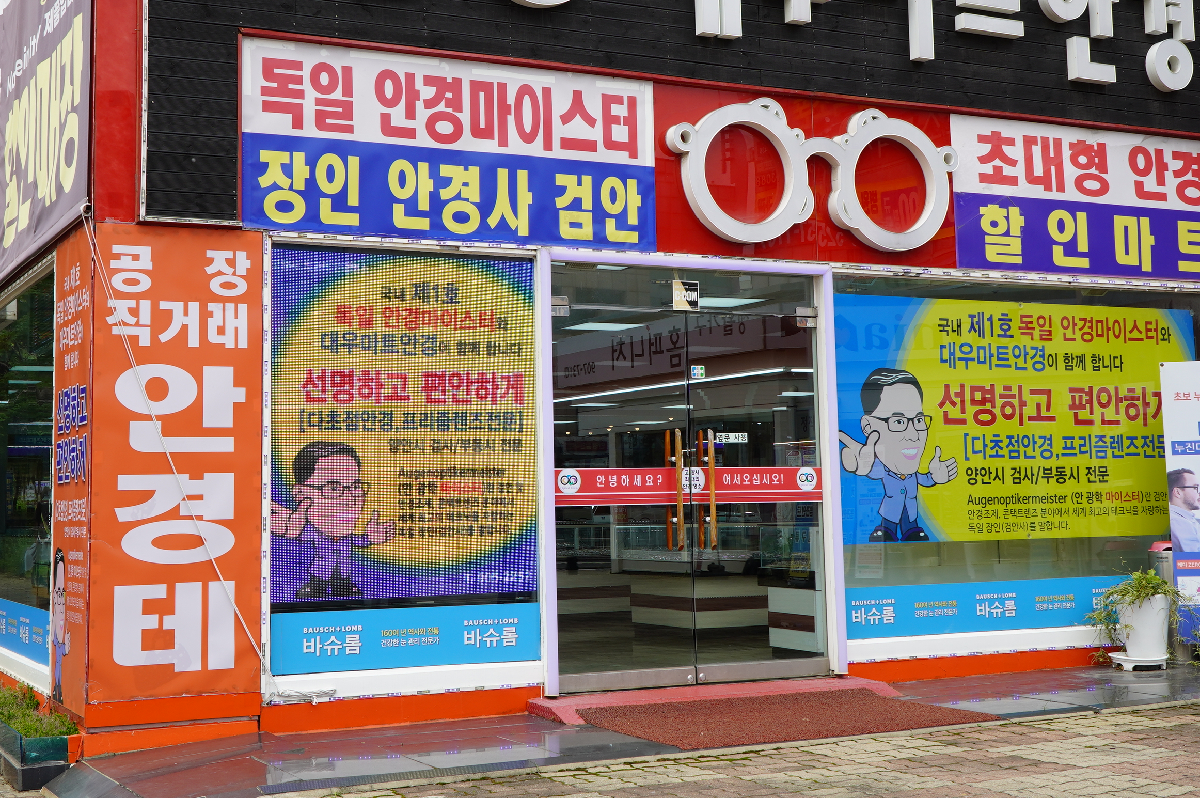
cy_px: 299
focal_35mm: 45
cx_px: 588
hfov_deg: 43.9
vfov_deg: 29.9
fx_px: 1487
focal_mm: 23
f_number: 8
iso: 100
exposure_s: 1/125
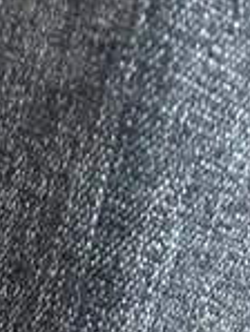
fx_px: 1587
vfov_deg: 9.4
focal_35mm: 165
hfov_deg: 8.3
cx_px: -326
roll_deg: -2.0
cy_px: 1009
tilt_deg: -38.9
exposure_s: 1/50
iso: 400
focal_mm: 6.86
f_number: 1.78
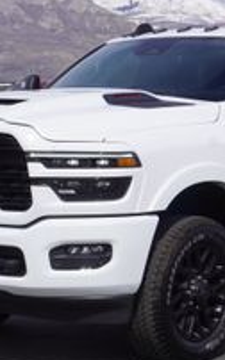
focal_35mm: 112
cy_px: 208
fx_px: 1101
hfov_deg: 11.6
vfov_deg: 18.6
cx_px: 184
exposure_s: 1/250
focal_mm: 37
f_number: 11
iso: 100
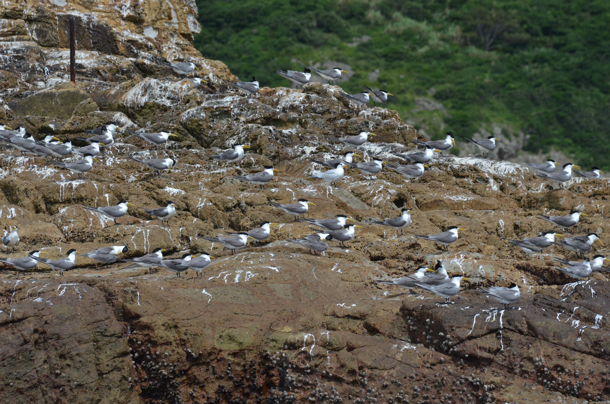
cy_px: 202
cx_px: 305
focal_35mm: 285
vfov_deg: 4.8
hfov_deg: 7.2
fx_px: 4819
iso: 400
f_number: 8
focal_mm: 190
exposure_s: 1/1250
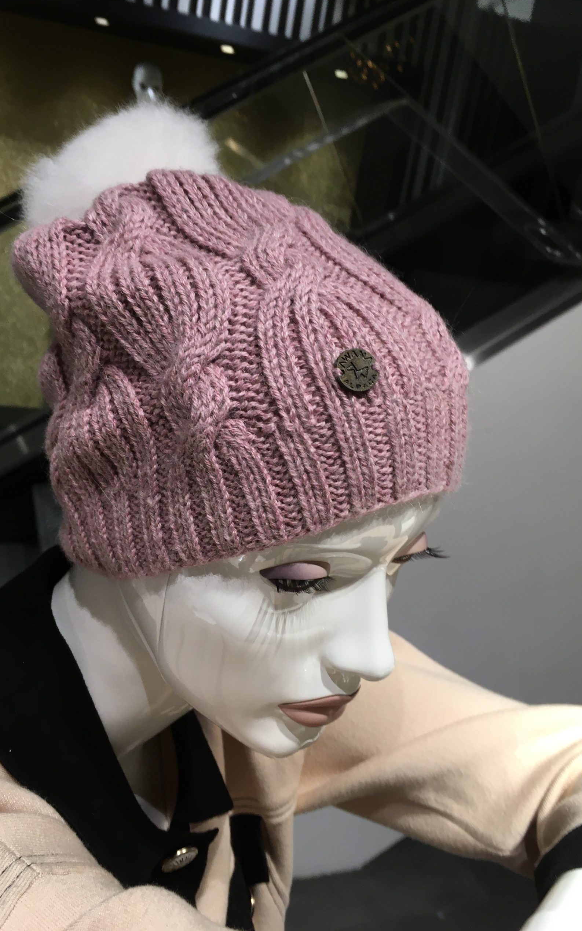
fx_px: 787
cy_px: 464
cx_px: 276
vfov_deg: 61.2
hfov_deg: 40.6
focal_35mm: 31
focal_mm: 4.15
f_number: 2.2
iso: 25
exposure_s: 1/33
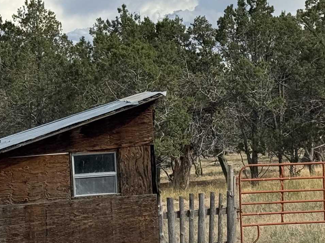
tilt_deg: +3.8
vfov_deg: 9.6
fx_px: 1446
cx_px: 218
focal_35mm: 154
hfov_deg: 12.8
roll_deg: -0.6
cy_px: 47
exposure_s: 1/6536
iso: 64
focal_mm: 6.76
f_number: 1.78
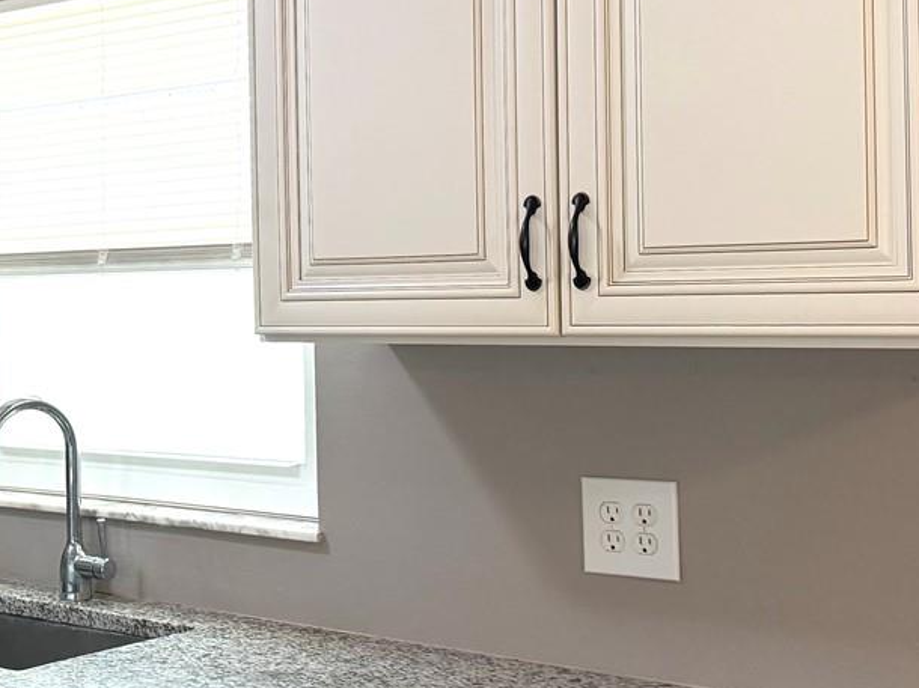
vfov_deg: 23.3
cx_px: 36
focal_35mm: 63
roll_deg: +1.0
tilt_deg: +0.0
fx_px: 1672
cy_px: 301
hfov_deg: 29.1
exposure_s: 1/120
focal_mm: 6.76
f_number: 1.78
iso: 200
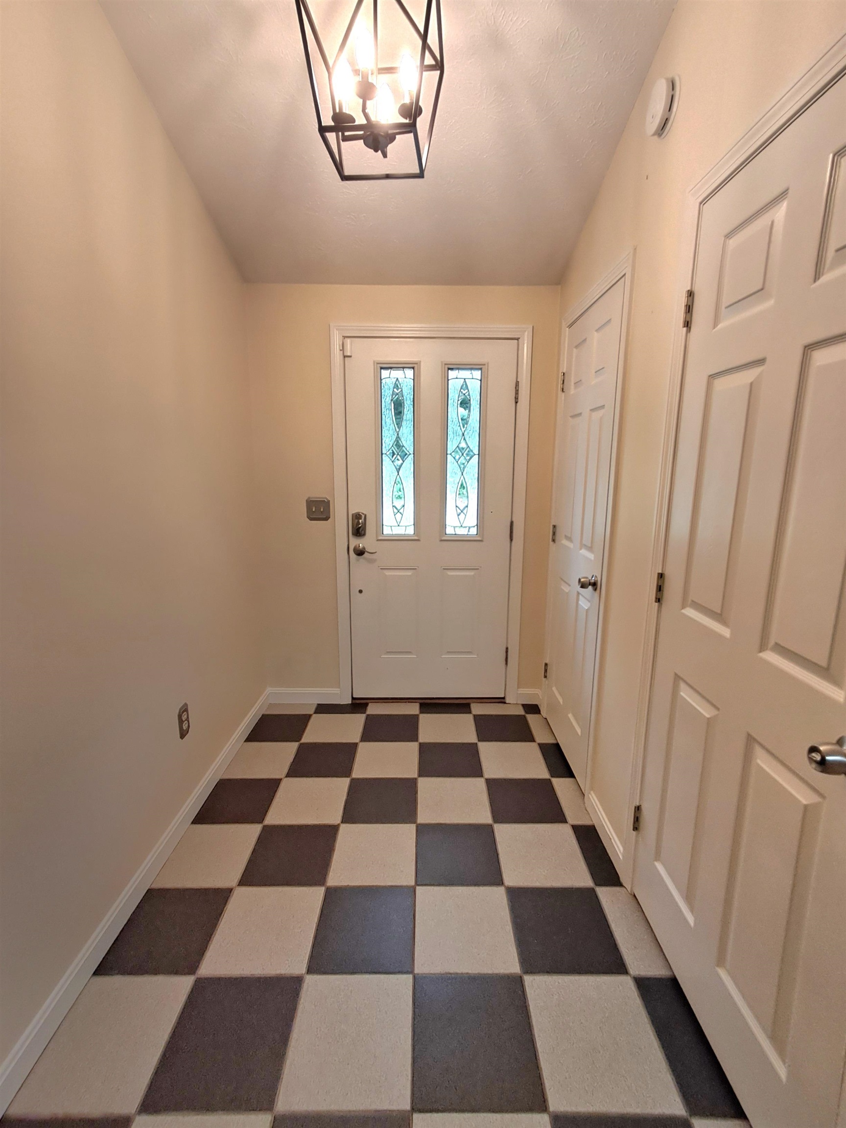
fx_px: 521
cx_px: 423
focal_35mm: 16
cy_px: 564
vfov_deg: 94.5
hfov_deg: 78.1
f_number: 2.2
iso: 125
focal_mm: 1.64
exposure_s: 1/40
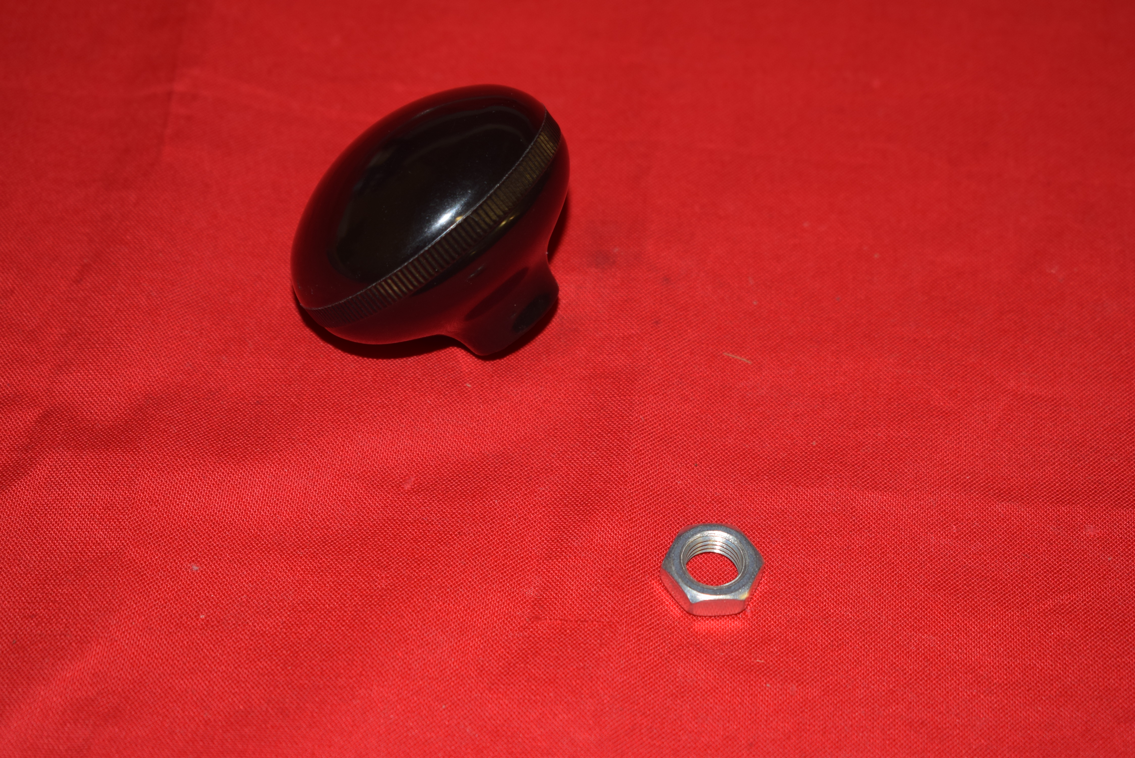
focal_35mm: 82
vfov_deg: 16.6
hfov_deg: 24.6
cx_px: 568
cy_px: 379
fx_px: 2602
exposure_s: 1/25
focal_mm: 55
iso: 160
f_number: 5.6
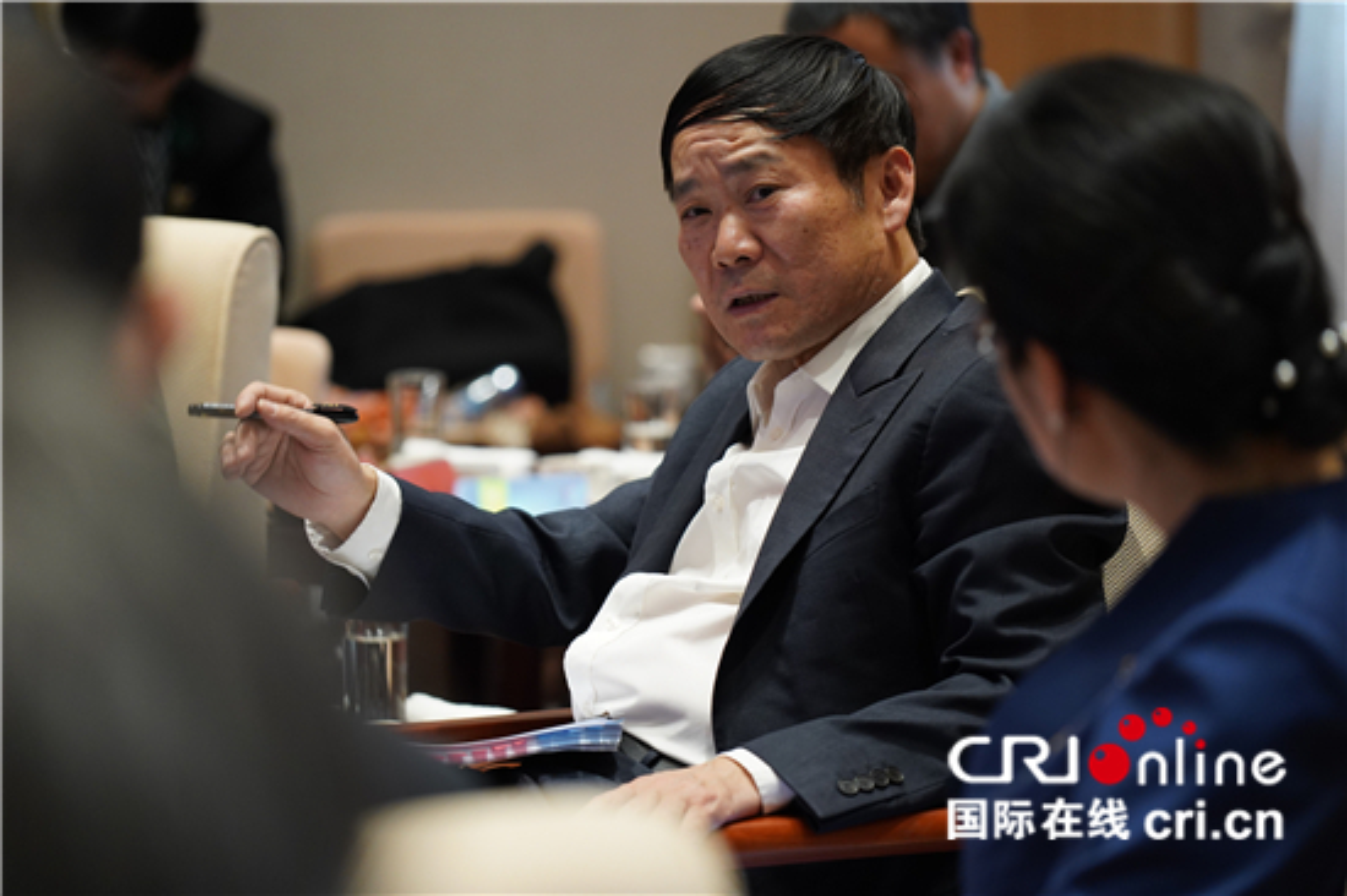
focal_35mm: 162
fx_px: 6058
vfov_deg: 8.5
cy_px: 448
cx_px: 674
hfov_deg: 12.7
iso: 2000
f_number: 4
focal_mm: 162
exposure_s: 1/160
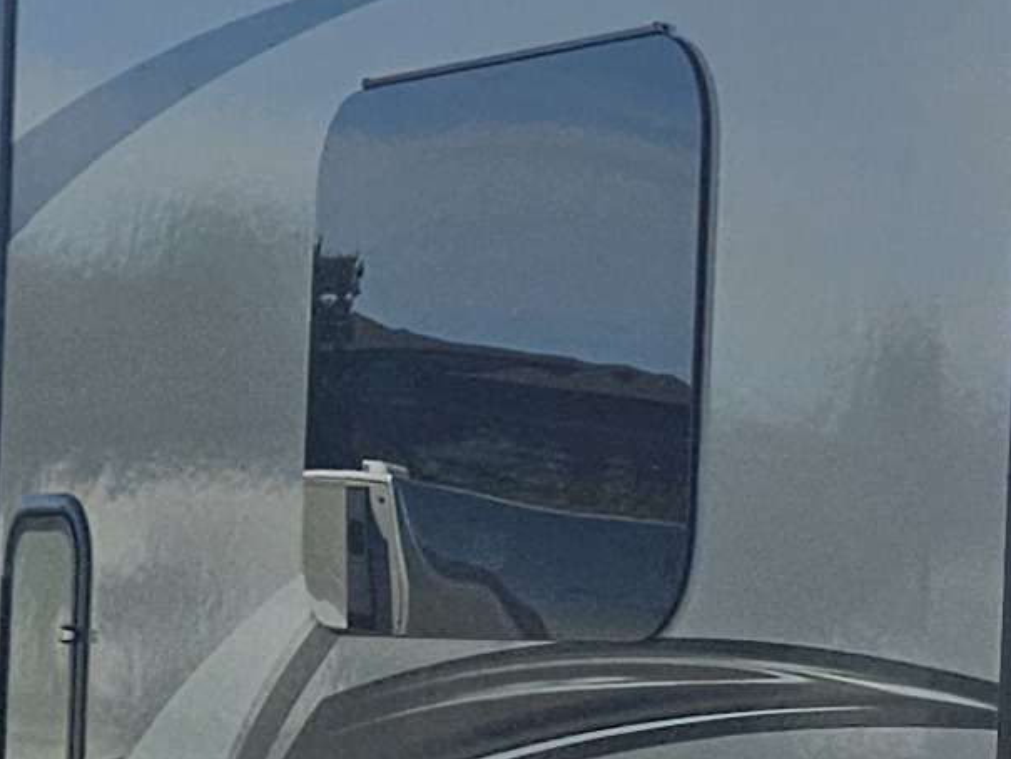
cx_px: 2321
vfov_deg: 9.7
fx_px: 4440
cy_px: 729
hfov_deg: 11.2
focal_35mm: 152
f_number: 1.8
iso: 25
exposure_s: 1/3084
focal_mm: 5.4
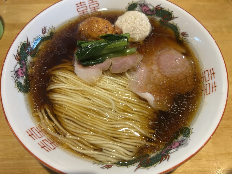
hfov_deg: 67.3
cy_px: 87
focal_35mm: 26
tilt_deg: -61.3
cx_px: 116
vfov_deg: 53.1
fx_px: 174
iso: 100
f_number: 1.5
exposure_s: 1/100
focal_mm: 5.7
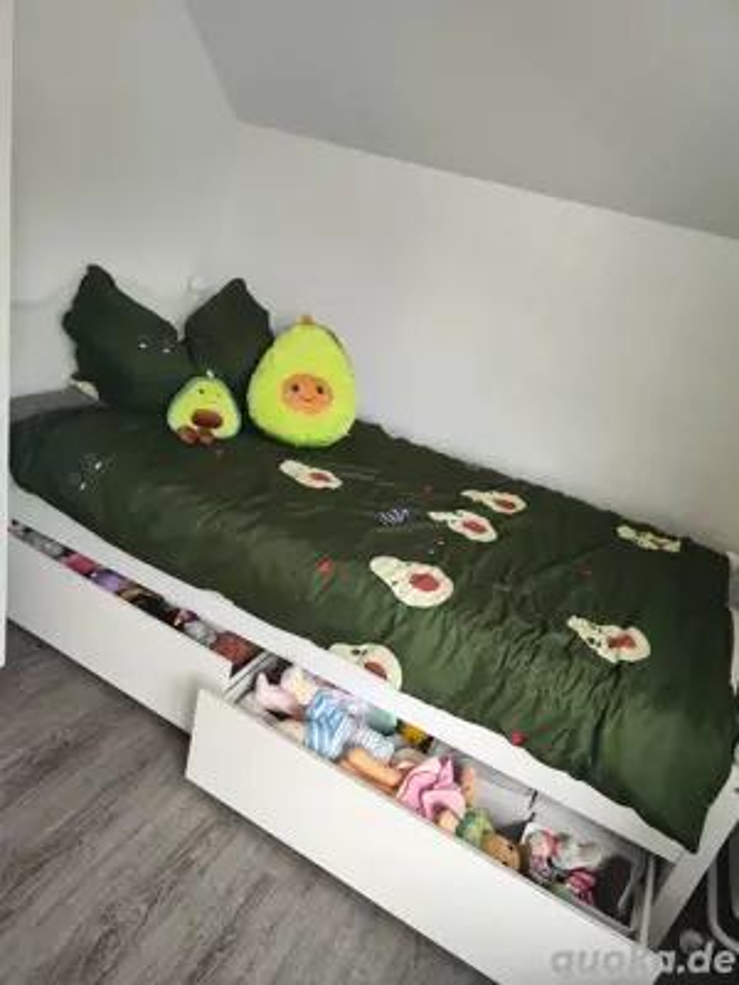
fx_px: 655
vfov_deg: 73.9
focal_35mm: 23
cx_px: 370
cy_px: 492
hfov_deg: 58.9
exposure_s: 1/100
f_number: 1.69
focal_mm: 7.01
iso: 925
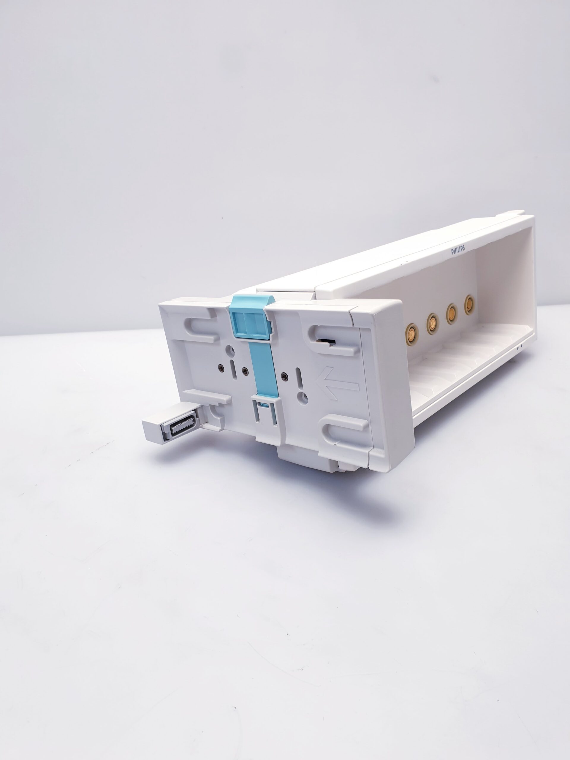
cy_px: 380
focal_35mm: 26
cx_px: 285
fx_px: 571
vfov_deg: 67.3
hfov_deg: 53.1
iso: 64
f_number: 2.4
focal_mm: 4.3
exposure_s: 1/50
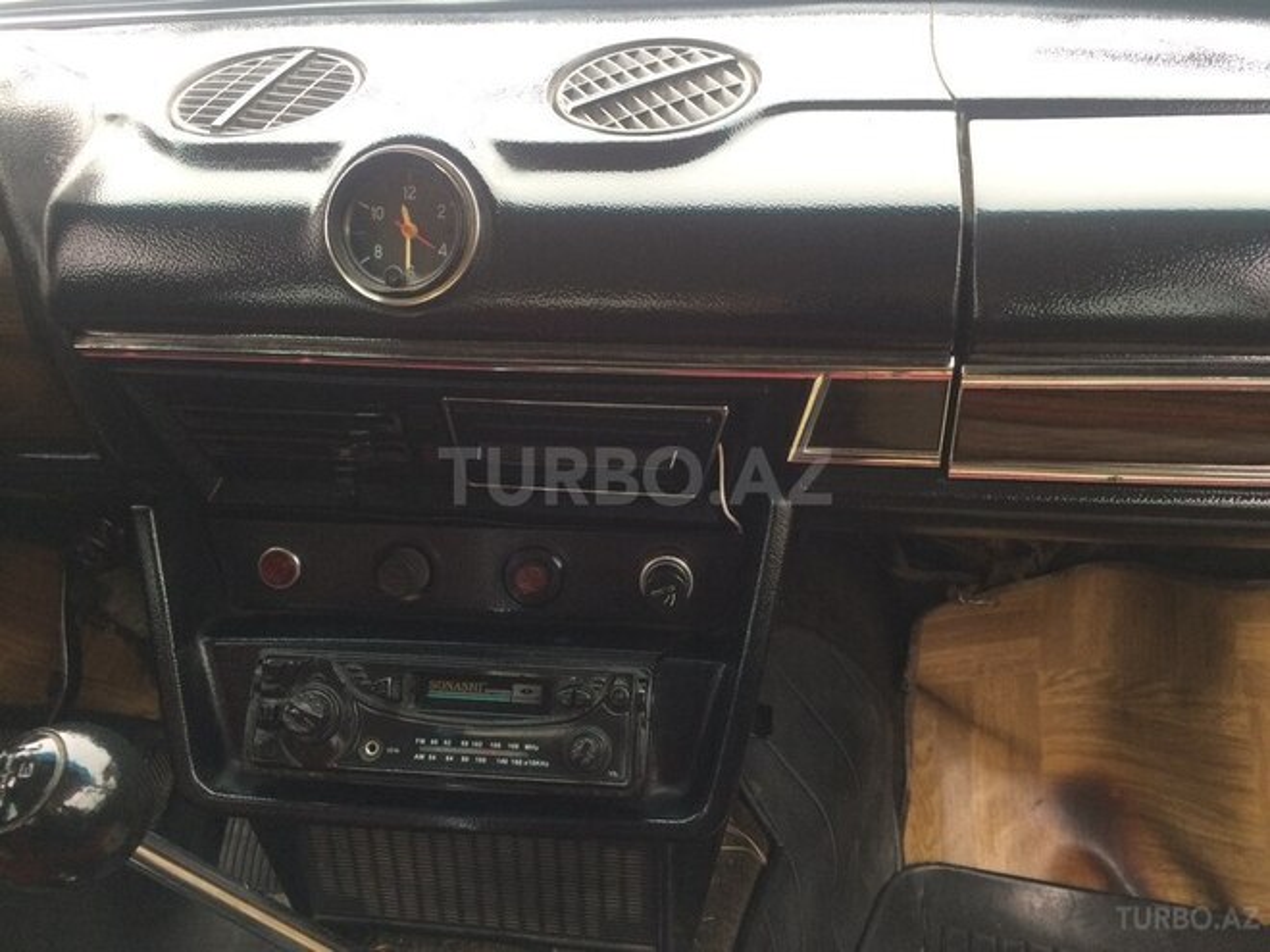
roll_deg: +0.9
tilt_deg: -13.0
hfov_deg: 61.7
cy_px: 476
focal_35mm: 29
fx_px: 1064
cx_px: 635
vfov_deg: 48.2
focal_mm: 4.15
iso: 100
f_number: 2.2
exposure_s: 1/33
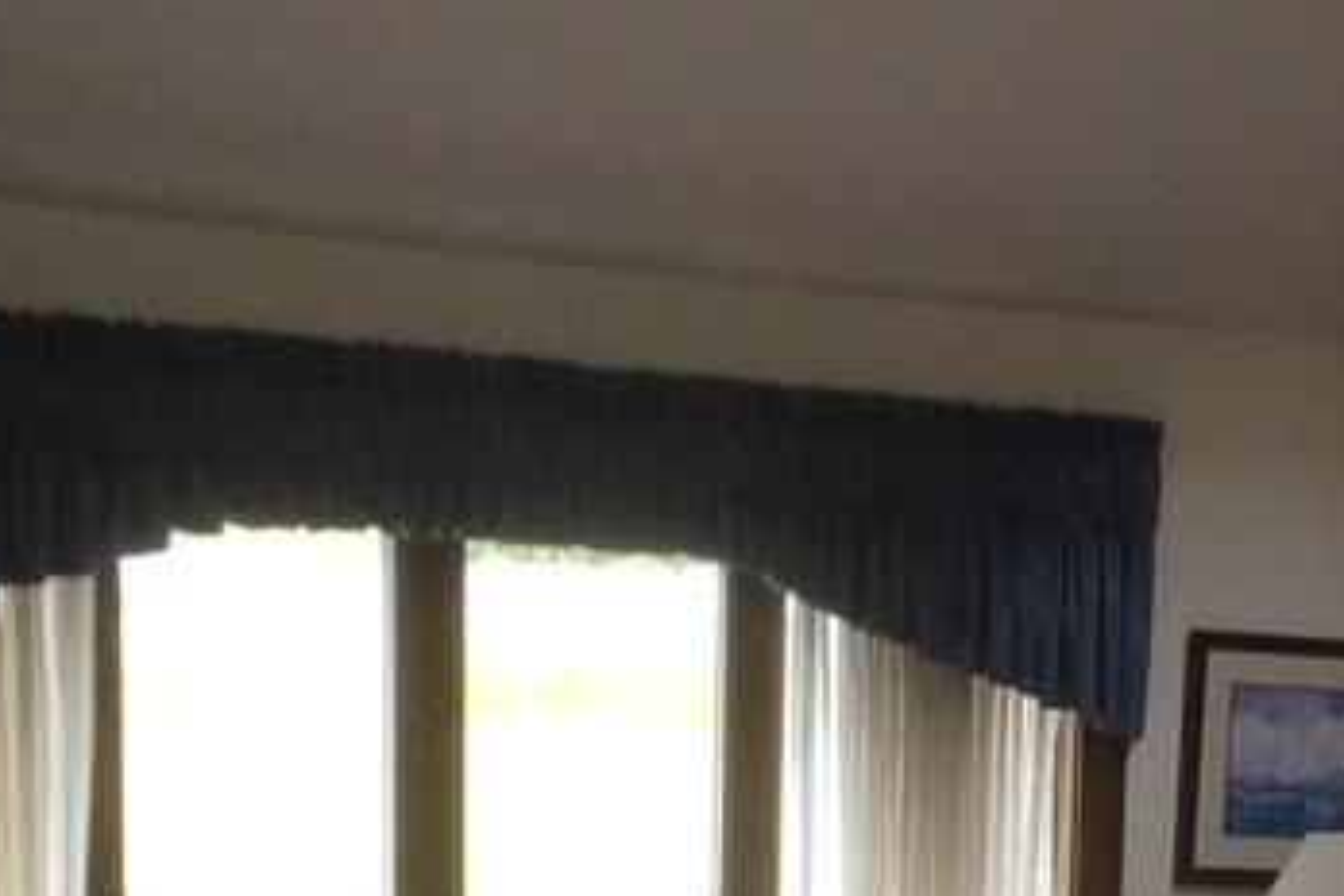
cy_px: 1282
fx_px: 3658
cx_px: 1124
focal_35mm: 98
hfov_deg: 20.5
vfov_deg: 13.3
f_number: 2.4
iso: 40
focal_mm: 3.3
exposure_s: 1/60
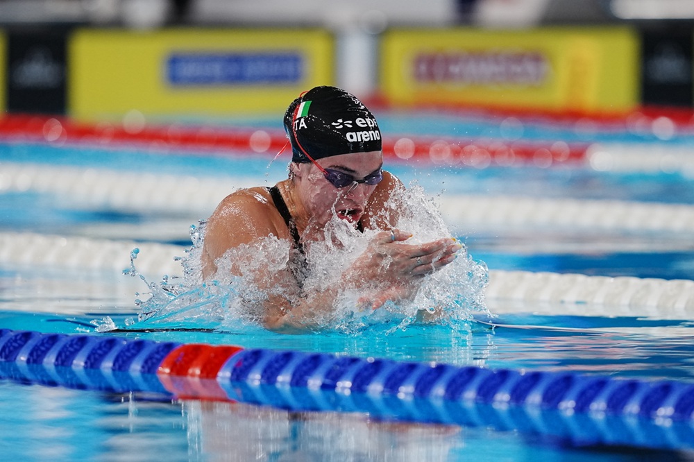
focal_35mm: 600
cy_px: 231
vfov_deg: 2.3
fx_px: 11562
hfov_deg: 3.4
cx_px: 347
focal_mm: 400
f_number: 3.2
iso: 1600
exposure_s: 1/2000
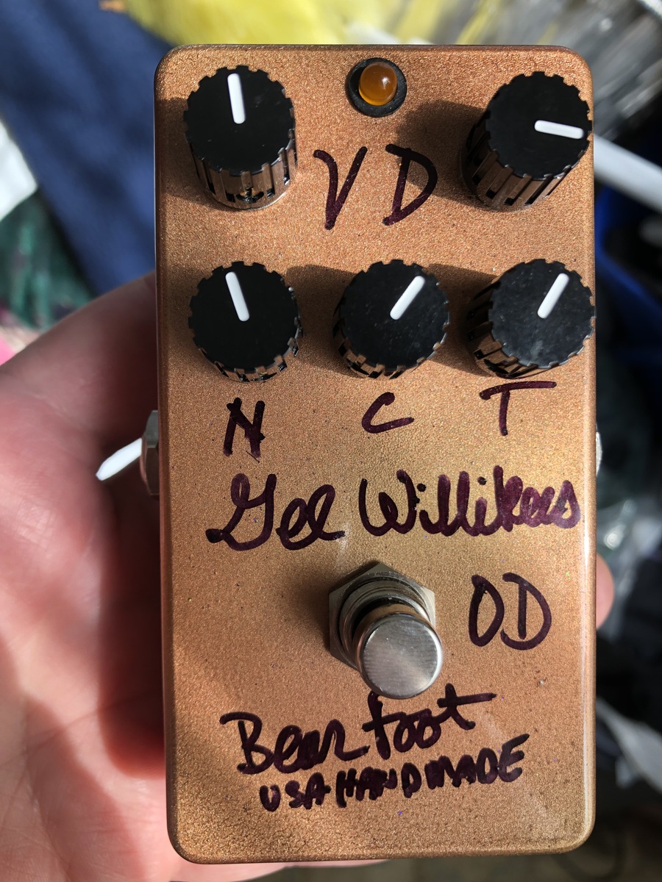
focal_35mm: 28
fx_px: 714
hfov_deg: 49.7
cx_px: 331
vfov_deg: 63.4
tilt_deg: -56.5
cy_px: 441
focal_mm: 3.99
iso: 25
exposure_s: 1/120
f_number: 1.8
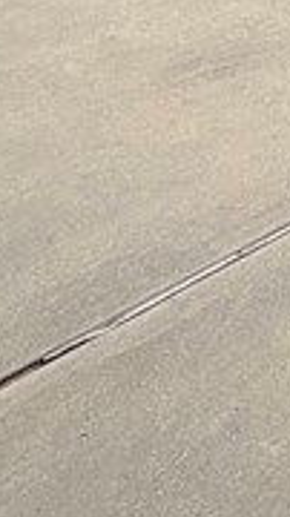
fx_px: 1192
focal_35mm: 87
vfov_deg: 18.1
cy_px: -468
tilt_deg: -1.7
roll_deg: +1.1
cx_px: 813
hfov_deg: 10.6
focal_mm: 2.22
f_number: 2.2
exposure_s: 1/1464
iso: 20
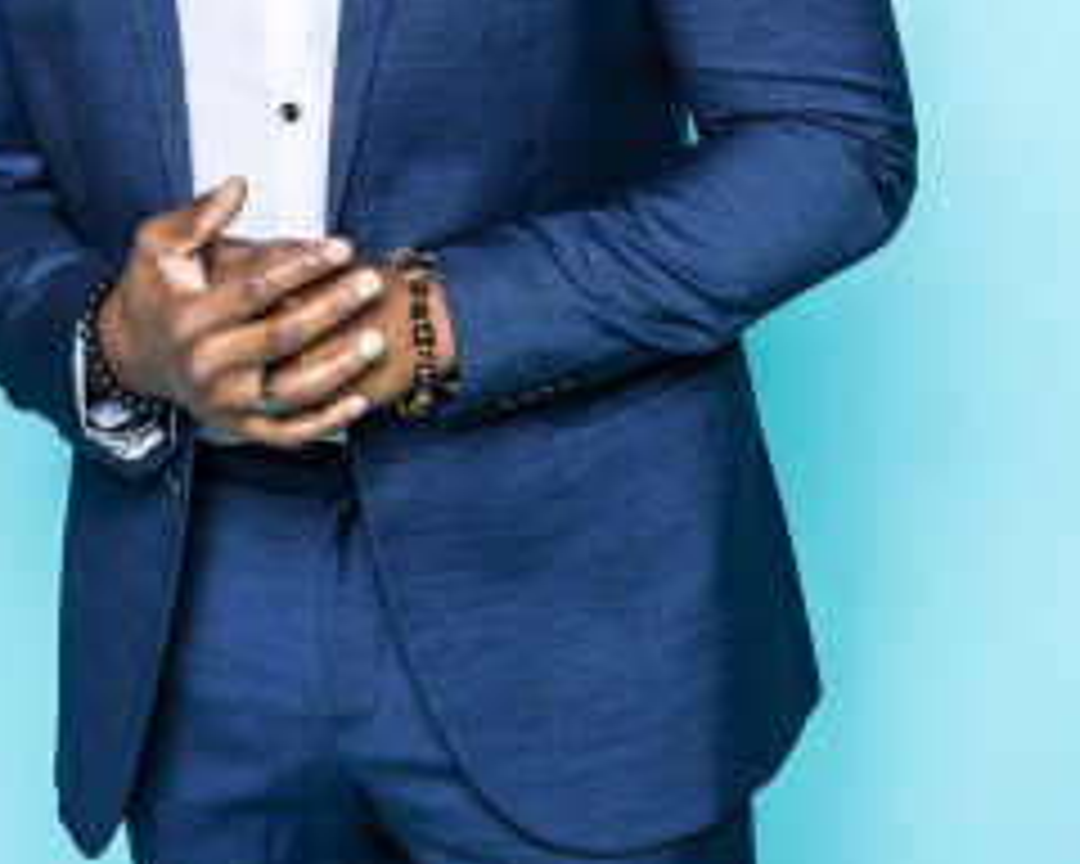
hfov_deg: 16.4
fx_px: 3740
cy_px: -205
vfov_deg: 12.8
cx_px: 446
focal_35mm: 117
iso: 200
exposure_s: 1/160
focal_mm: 50
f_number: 6.3
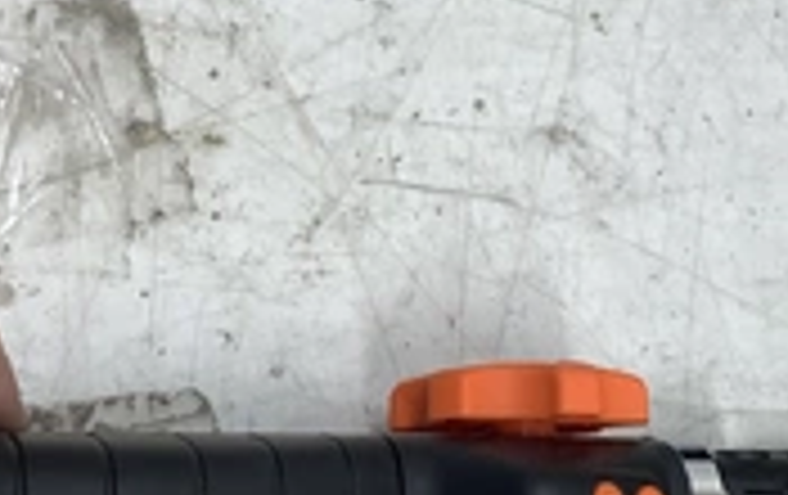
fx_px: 1613
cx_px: 531
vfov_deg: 17.4
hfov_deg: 27.3
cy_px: 369
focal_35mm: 75
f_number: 2.4
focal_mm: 3.3
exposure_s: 1/120
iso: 64
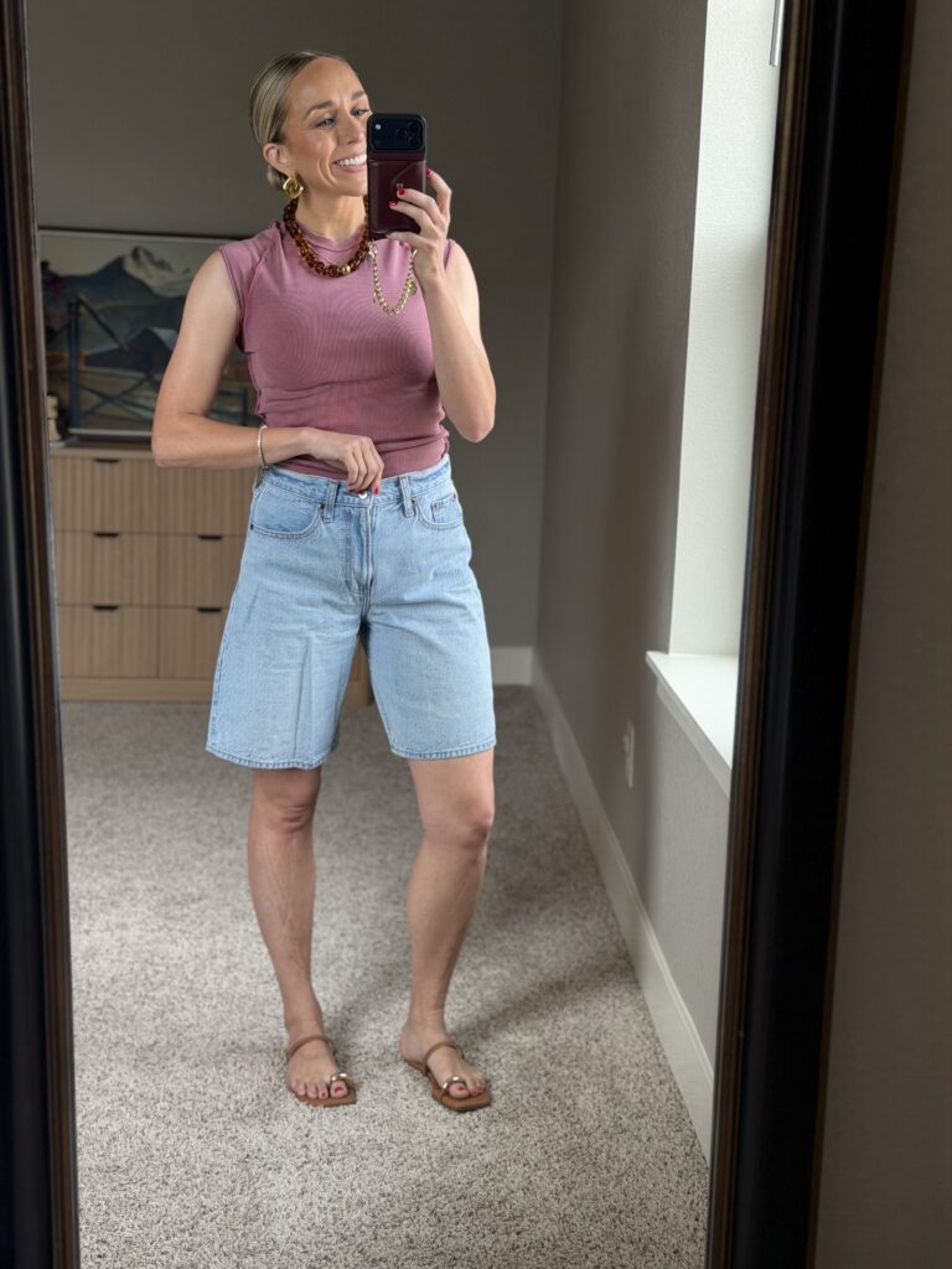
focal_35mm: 48
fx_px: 1760
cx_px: 476
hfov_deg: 30.3
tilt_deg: -21.0
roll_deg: -2.2
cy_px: 634
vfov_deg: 39.7
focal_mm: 6.76
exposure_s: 1/132
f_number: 1.78
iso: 64
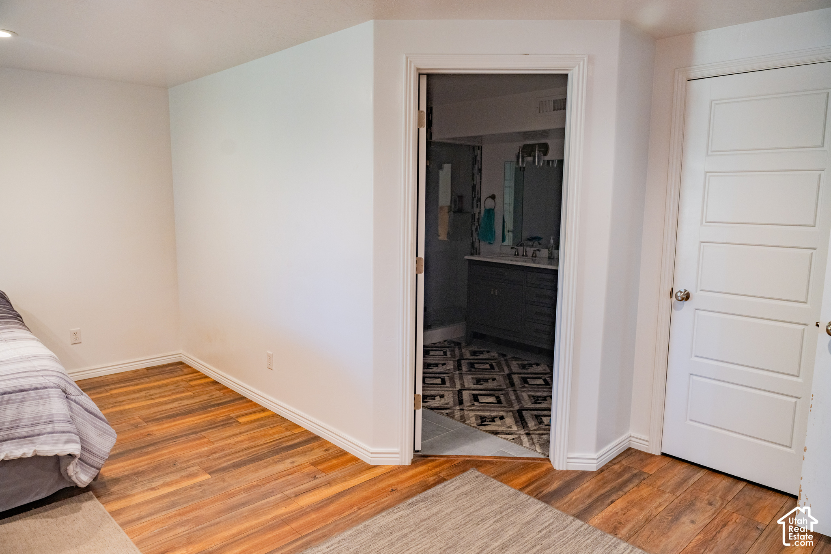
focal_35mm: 24
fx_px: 565
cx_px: 416
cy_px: 277
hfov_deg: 72.6
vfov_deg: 52.2
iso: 1250
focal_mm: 24
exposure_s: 1/80
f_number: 4.5
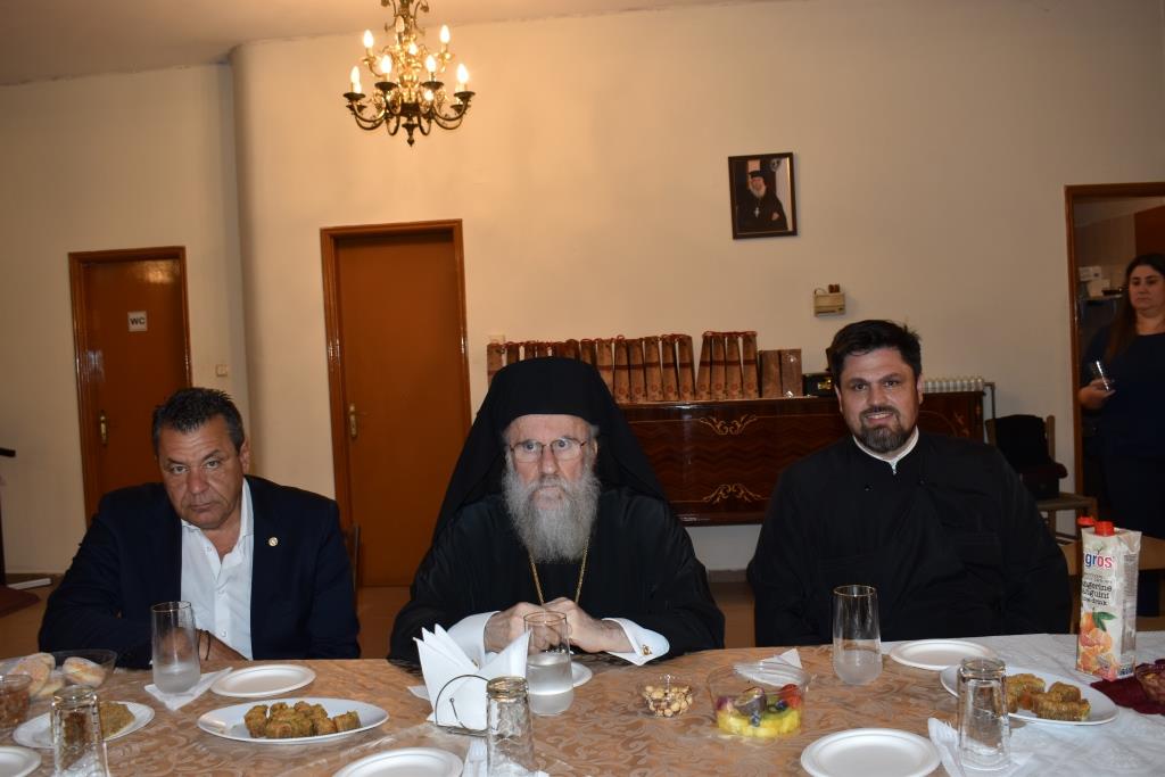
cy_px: 388
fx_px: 1019
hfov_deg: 59.5
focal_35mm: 32
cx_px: 582
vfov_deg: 41.7
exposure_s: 1/30
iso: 220
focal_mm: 21
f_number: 5.6
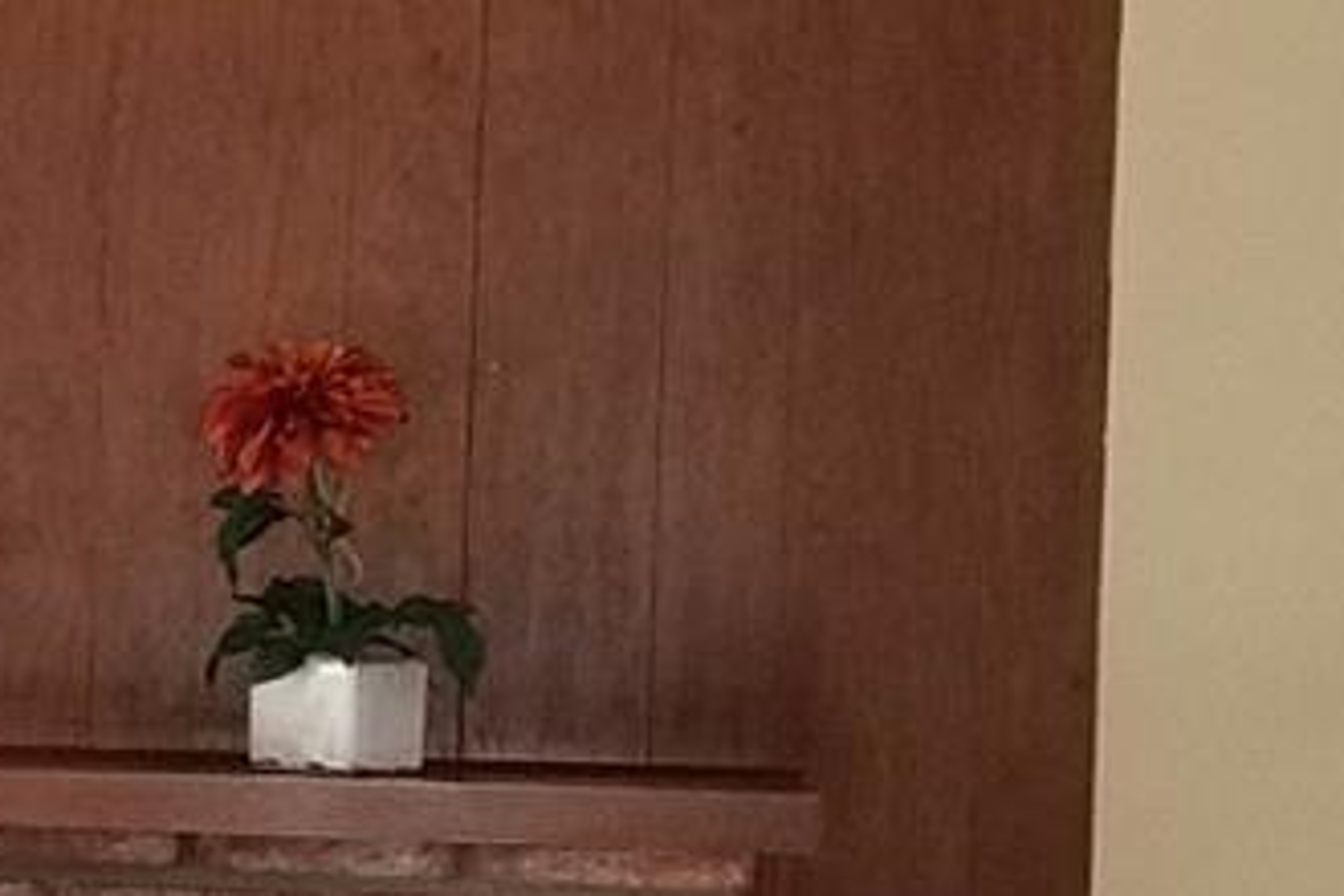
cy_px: 660
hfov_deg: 14.0
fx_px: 4592
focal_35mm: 123
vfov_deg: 11.1
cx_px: -1373
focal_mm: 4.2
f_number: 1.7
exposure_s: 1/14
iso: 125
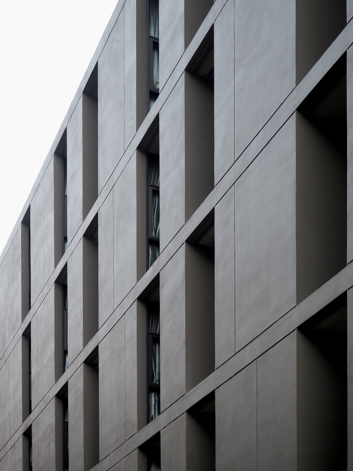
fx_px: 870
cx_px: 176
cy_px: 236
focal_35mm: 64
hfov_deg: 22.9
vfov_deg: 30.3
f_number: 2.8
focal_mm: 32
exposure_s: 1/60
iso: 320
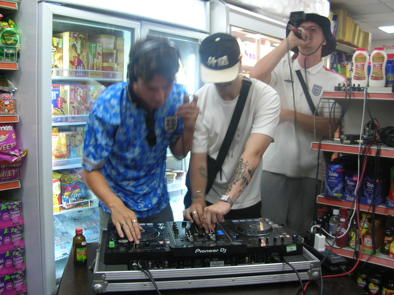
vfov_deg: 39.6
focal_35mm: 36
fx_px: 409
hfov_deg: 51.4
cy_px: 148
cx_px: 197
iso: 50
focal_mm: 6
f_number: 2.7
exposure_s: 1/12.2
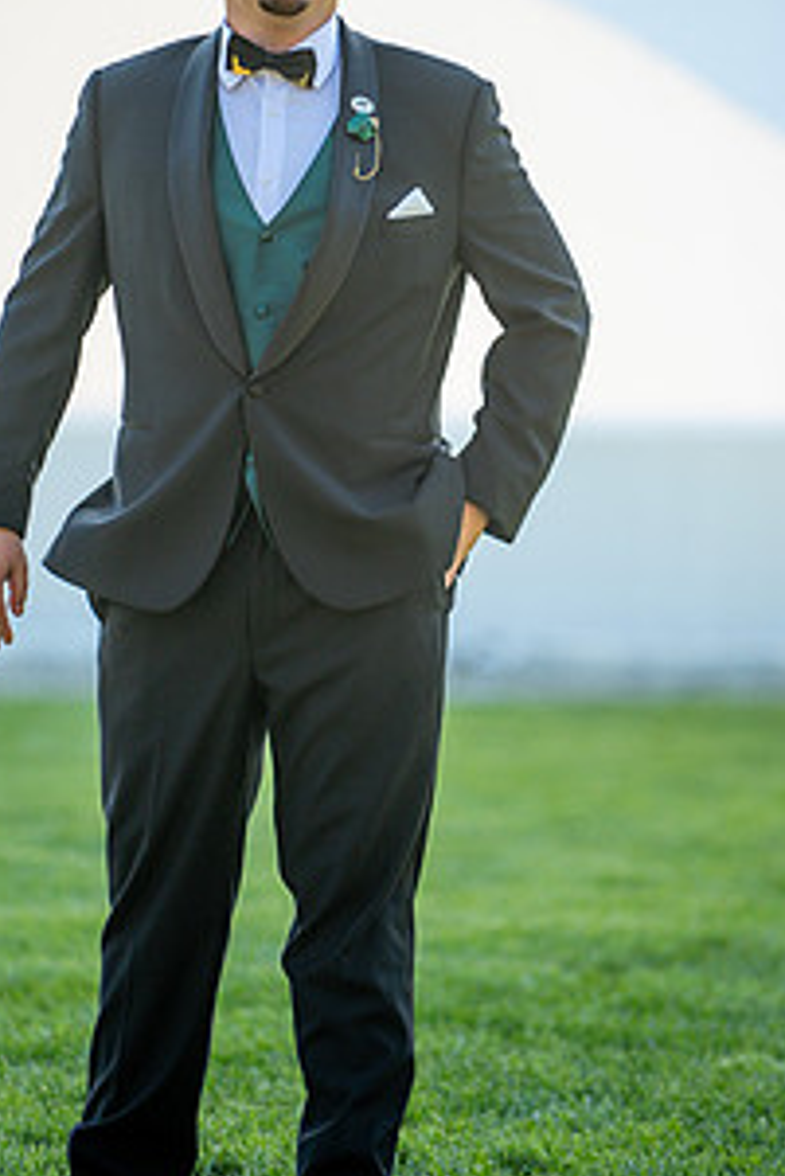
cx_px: 344
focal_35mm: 299
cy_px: 434
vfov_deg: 6.9
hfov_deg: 4.6
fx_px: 9768
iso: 400
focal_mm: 200
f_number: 2.8
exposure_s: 1/1600
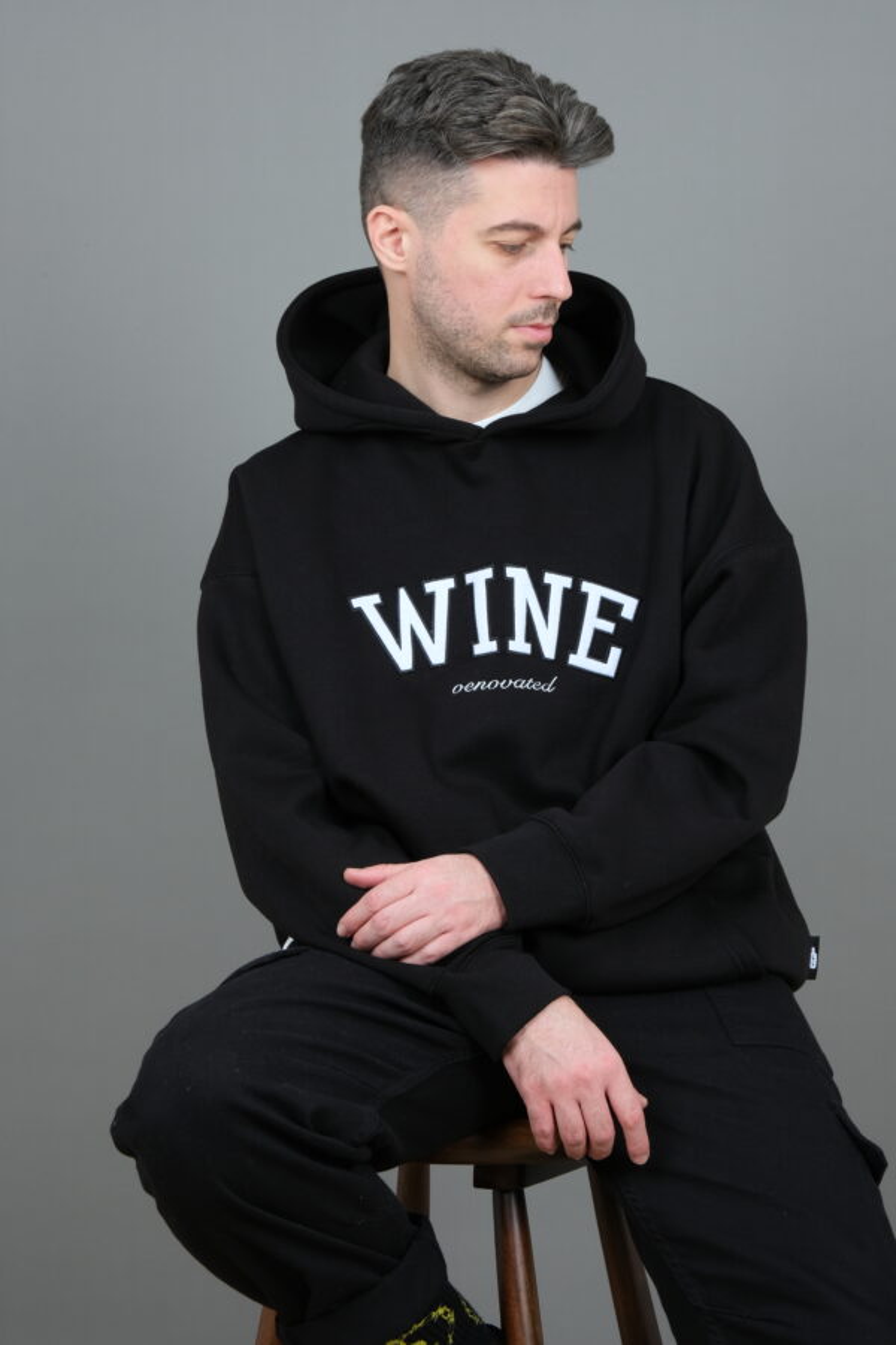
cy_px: 672
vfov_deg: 24.5
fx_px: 3098
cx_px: 448
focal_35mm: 83
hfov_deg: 16.5
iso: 250
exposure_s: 1/60
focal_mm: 55
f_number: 14
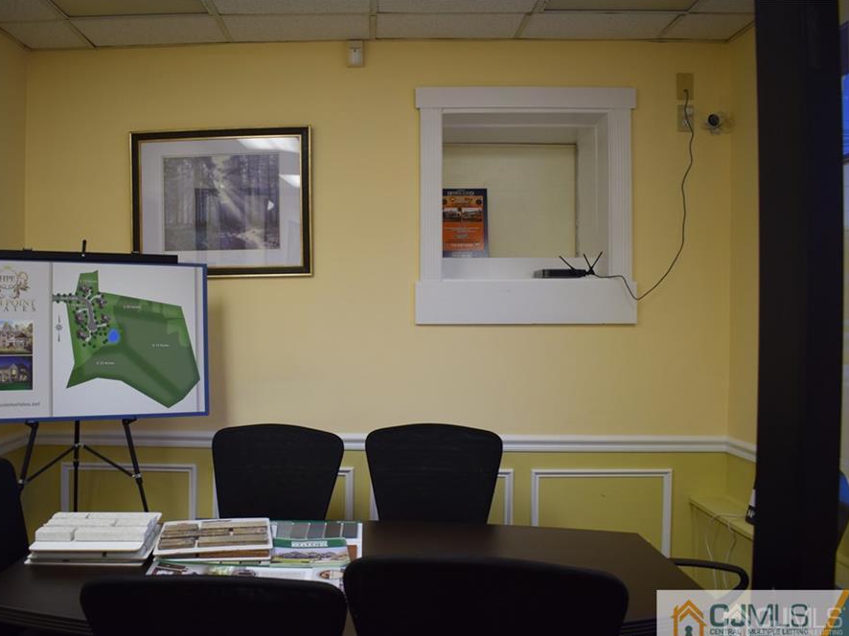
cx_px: 361
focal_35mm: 30
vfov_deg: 46.8
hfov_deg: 59.7
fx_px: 736
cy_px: 324
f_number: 4
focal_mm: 18
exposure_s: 1/60
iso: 720
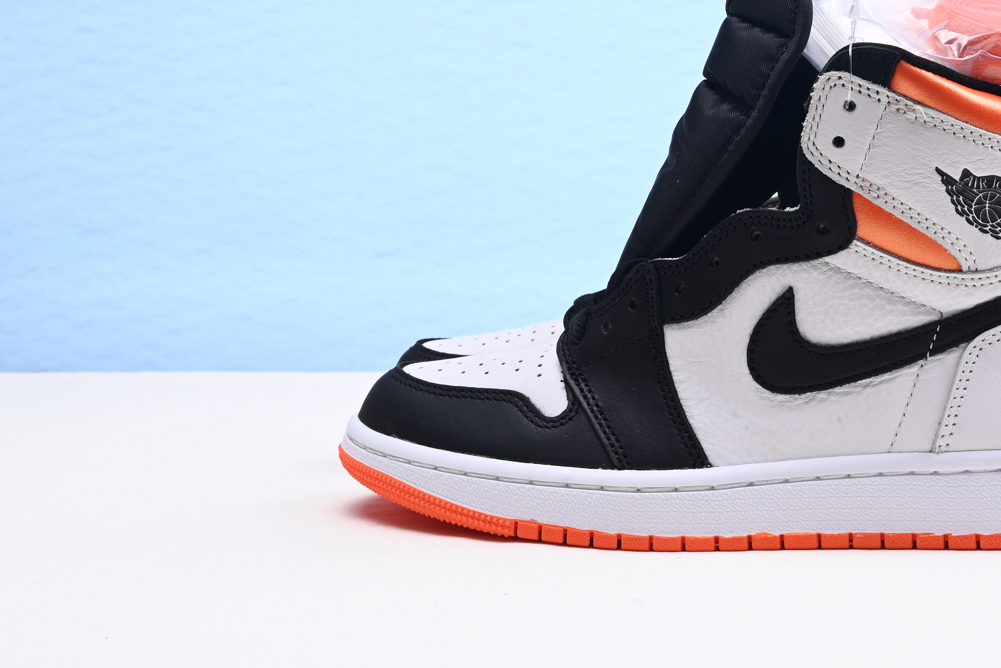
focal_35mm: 68
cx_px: 752
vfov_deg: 19.7
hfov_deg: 29.2
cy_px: 76
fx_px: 1891
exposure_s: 1/2
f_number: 16
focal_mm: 38
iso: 100
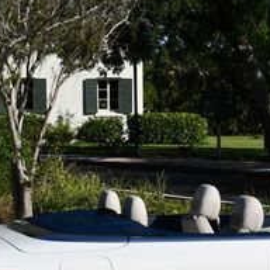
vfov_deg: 12.8
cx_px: 255
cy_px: 211
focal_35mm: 136
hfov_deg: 12.7
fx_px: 1200
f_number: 9
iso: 100
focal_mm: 24
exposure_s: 1/320
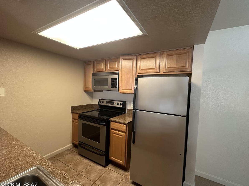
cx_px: 130
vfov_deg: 81.7
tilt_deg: -1.9
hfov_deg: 98.1
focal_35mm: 15
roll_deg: -2.2
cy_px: 94
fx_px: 108
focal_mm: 2.22
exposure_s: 1/60
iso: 250
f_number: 2.2
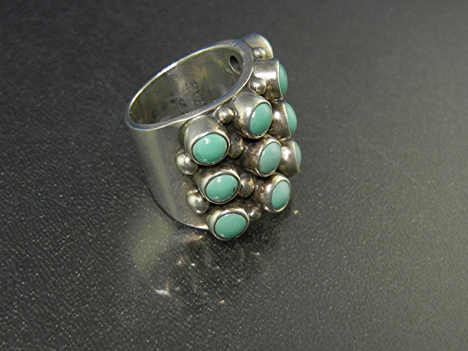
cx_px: 228
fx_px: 825
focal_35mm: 61
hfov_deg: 31.7
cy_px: 174
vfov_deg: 24.0
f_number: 8
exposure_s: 1/30
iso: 675
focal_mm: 10.6
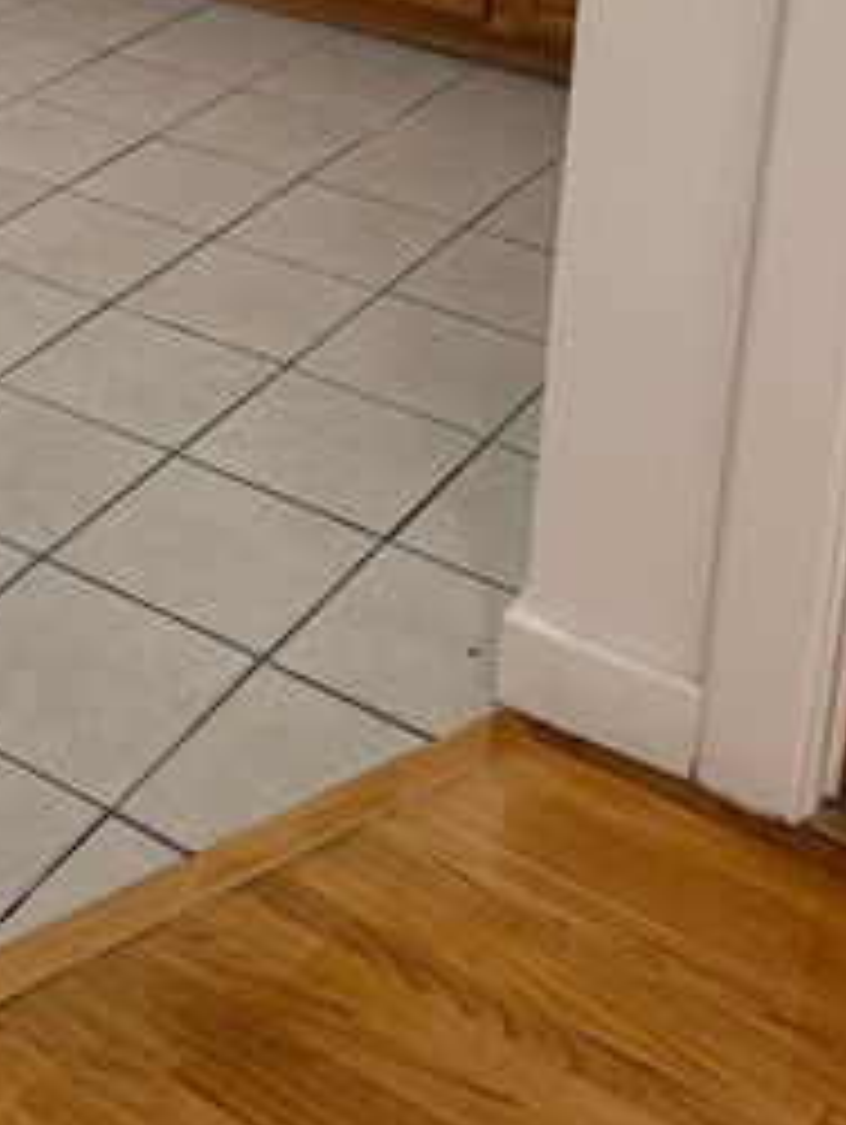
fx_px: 2082
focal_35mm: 64
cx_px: -27
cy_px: -133
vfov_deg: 27.5
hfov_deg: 22.0
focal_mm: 6.76
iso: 200
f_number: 1.78
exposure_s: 1/60
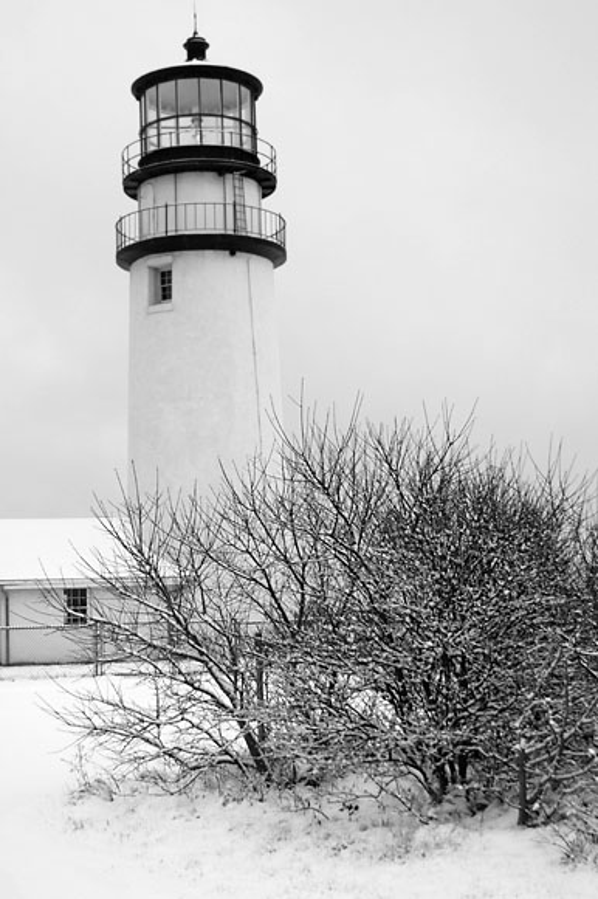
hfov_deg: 22.6
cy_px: 450
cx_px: 299
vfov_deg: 33.4
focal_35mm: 60
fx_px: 1497
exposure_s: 1/320
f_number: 5
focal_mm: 40
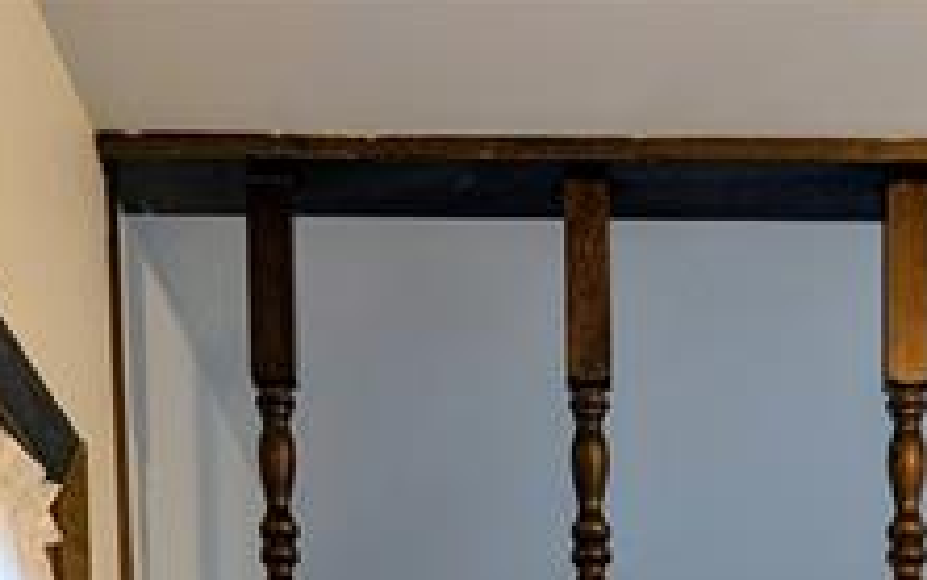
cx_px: 580
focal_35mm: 99
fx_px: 2502
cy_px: 1598
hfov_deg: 20.9
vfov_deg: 10.4
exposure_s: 1/120
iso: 63
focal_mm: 4.38
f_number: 1.73
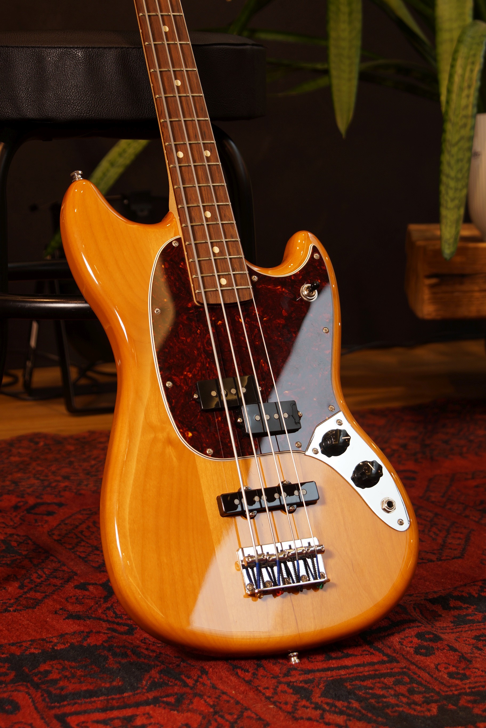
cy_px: 364
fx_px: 1670
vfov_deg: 24.6
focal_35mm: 82
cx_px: 243
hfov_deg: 16.6
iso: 100
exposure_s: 1/10
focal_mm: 55
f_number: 5.6
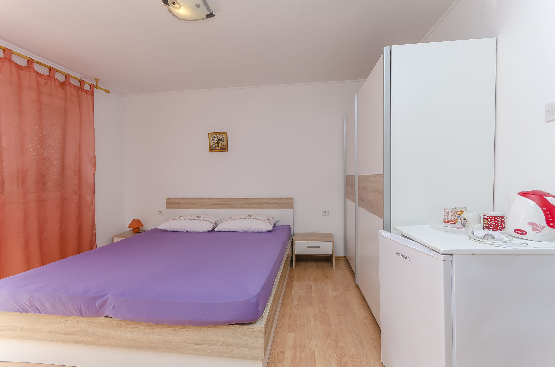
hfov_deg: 100.5
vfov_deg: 77.1
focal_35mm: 15
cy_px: 184
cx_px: 278
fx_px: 231
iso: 100
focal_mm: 10
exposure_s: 1/100
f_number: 8
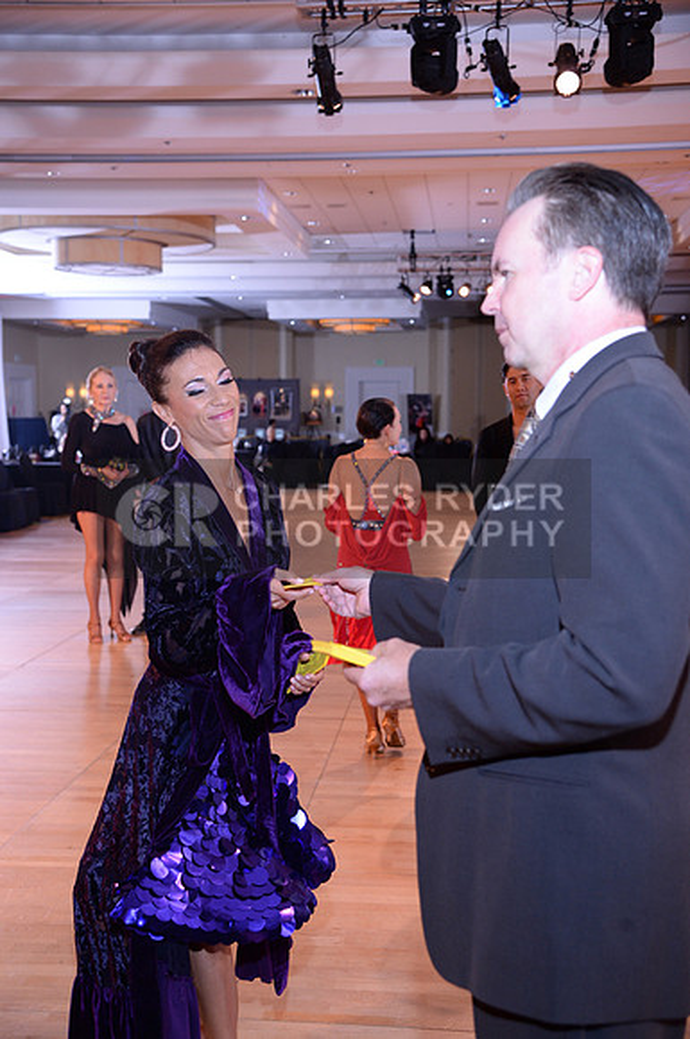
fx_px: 1269
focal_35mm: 44
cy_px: 520
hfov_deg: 30.4
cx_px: 345
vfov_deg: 44.6
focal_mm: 44
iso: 1250
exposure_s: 1/250
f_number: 4.5
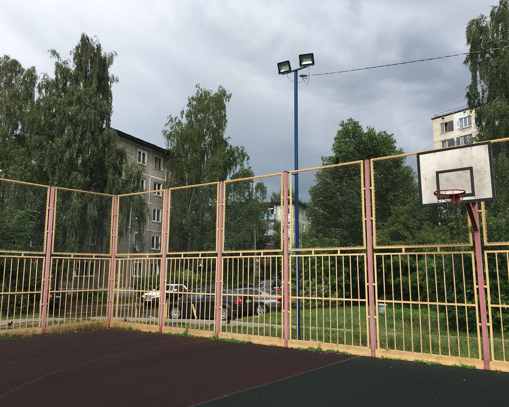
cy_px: 203
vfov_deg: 47.1
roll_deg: +0.8
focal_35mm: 31
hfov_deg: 57.2
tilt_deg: +9.0
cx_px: 266
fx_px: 467
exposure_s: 1/1570
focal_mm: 4.15
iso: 25
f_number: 2.2
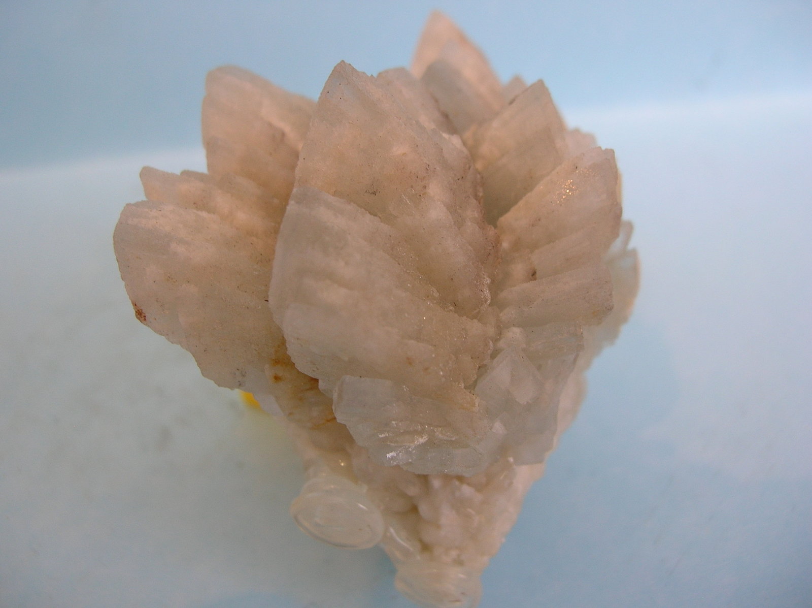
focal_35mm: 36
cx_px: 406
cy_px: 304
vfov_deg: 39.6
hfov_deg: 51.4
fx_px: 844
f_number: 2.7
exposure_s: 1/11
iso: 50
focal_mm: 6
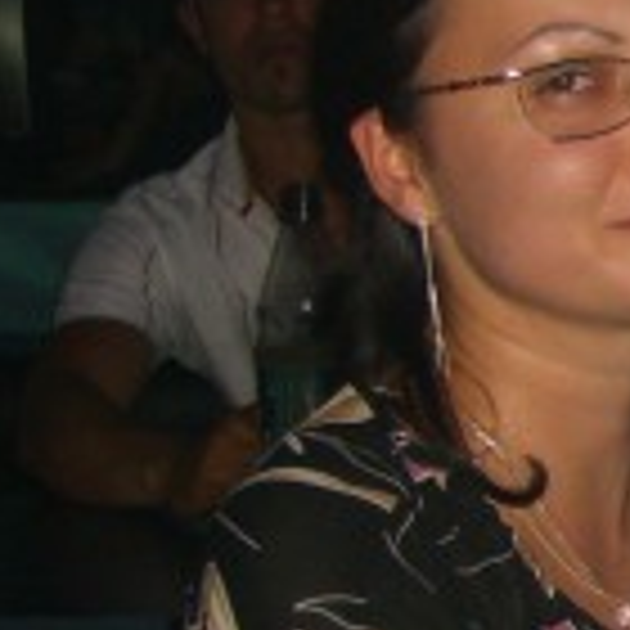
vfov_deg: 12.1
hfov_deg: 10.9
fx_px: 2965
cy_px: 423
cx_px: 1305
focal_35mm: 144
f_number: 2.8
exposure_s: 1/60
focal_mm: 7.9
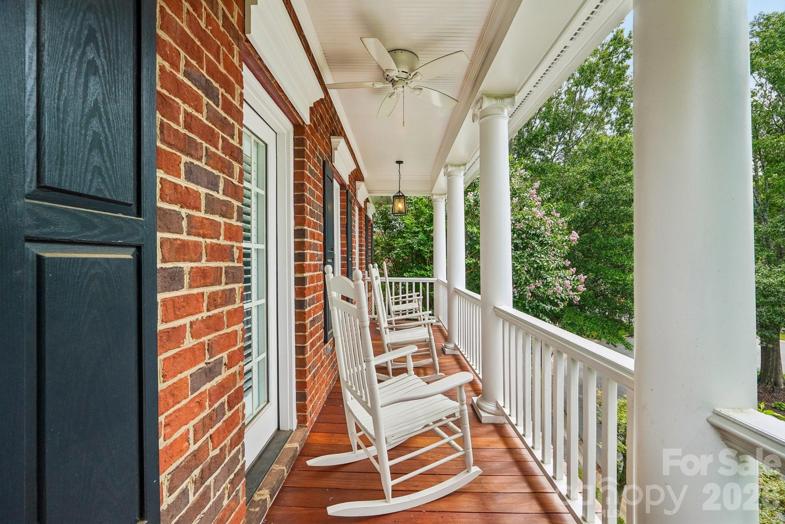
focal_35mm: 15
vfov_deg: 77.3
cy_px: 262
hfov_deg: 100.4
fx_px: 327
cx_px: 392
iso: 100
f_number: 8
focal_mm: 10
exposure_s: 1/30
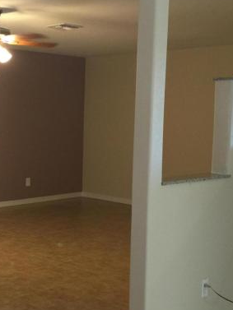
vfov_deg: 32.7
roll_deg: -0.9
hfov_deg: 24.2
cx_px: 28
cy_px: 150
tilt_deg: -2.9
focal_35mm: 59
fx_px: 529
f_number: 2.2
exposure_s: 1/15
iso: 40
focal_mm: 4.15
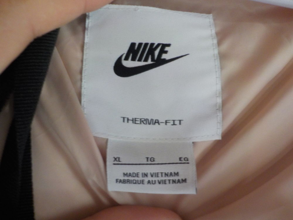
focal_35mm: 30
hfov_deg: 60.0
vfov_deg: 46.8
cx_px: 146
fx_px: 254
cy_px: 110
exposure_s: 1/25
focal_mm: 4.1
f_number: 3.3
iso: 400
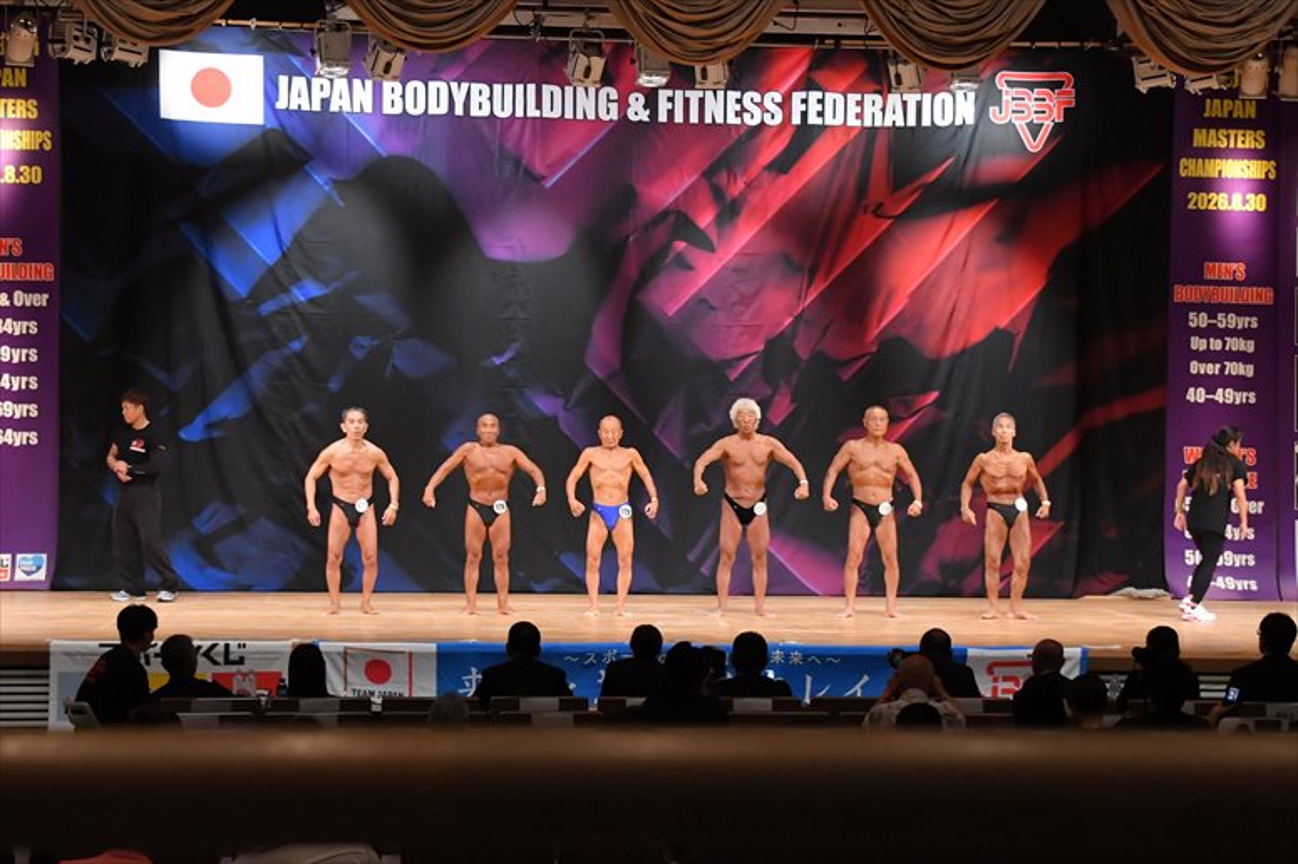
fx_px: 3027
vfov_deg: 16.2
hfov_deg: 24.2
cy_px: 432
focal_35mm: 84
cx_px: 649
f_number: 5.6
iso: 5600
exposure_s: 1/400
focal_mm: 56
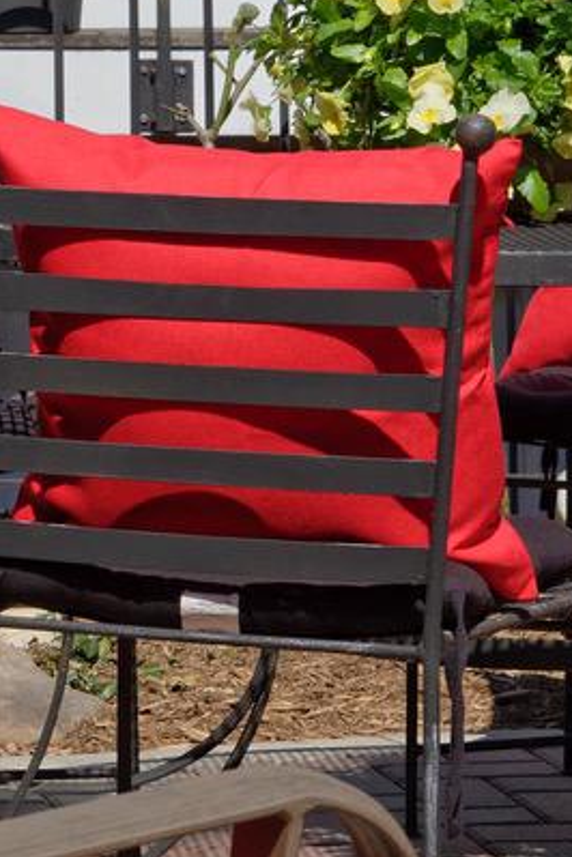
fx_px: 4409
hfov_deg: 7.4
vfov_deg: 11.1
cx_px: -38
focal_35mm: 185
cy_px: 382
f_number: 11
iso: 400
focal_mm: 48
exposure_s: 1/640
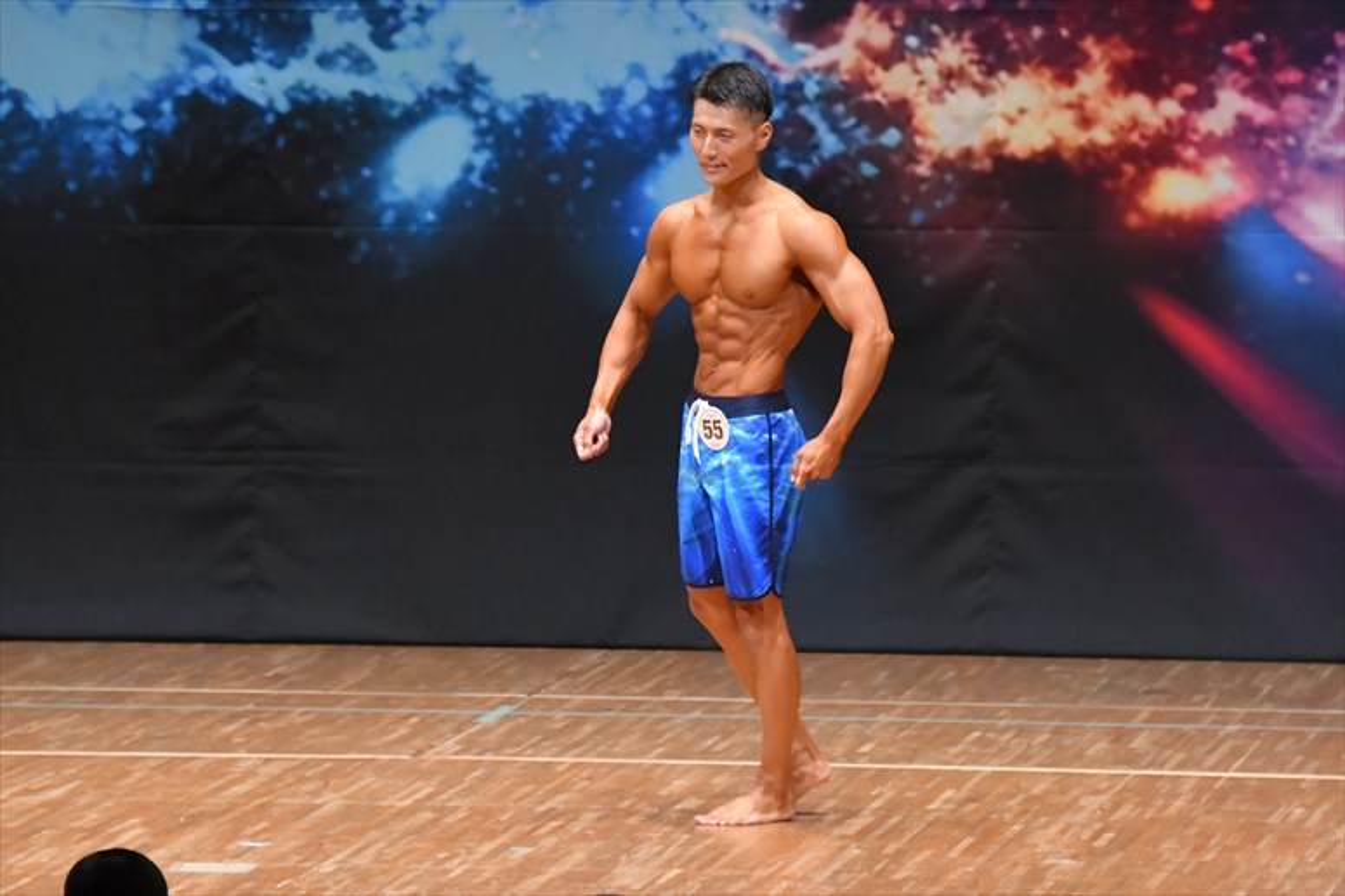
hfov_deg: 7.2
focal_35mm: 285
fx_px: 10643
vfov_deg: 4.8
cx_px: 672
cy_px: 448
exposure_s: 1/400
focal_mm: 190
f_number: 5.6
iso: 8000
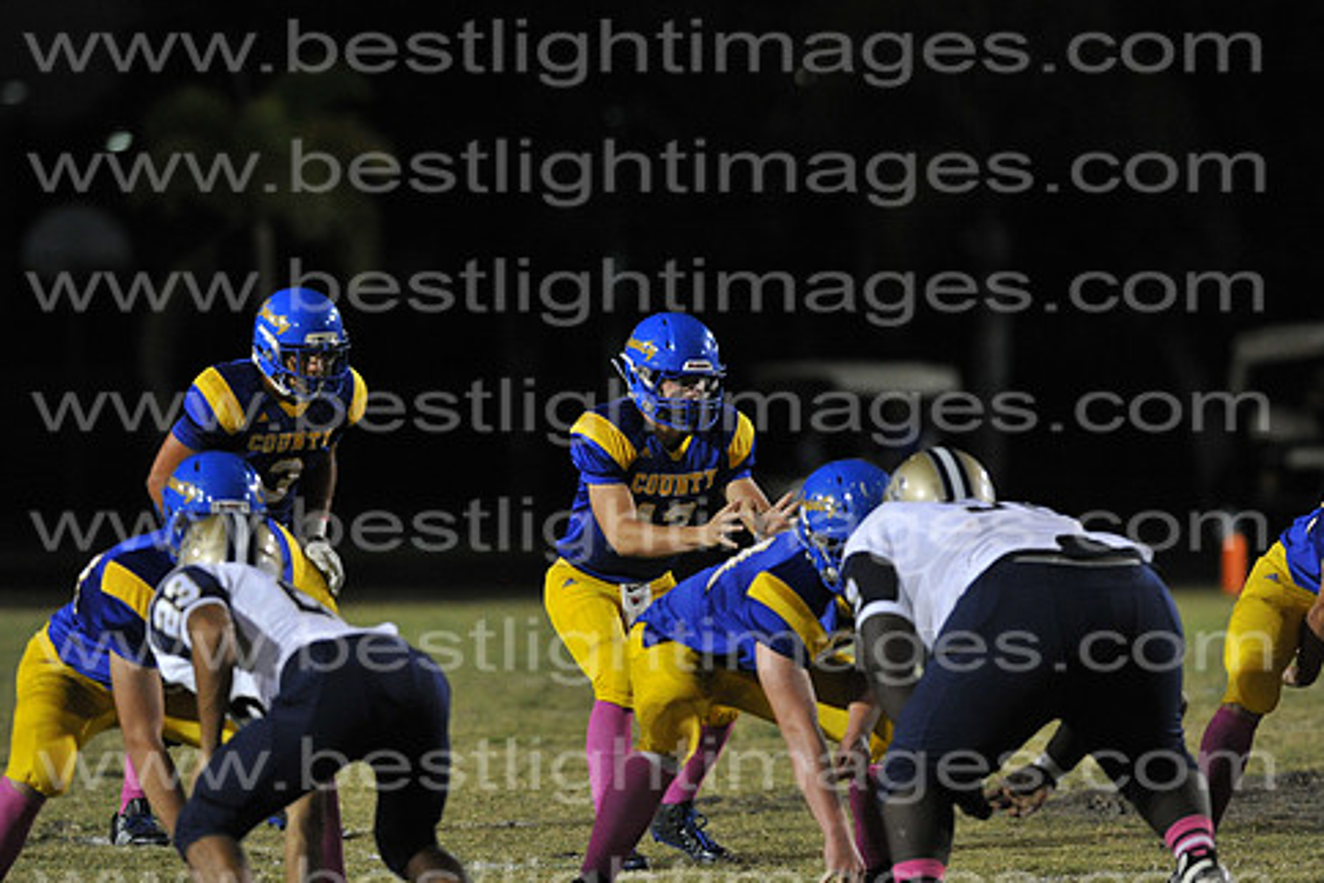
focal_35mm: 360
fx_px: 13239
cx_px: 655
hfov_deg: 5.7
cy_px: 472
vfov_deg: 3.8
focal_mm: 300
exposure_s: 1/500
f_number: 4
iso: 5000
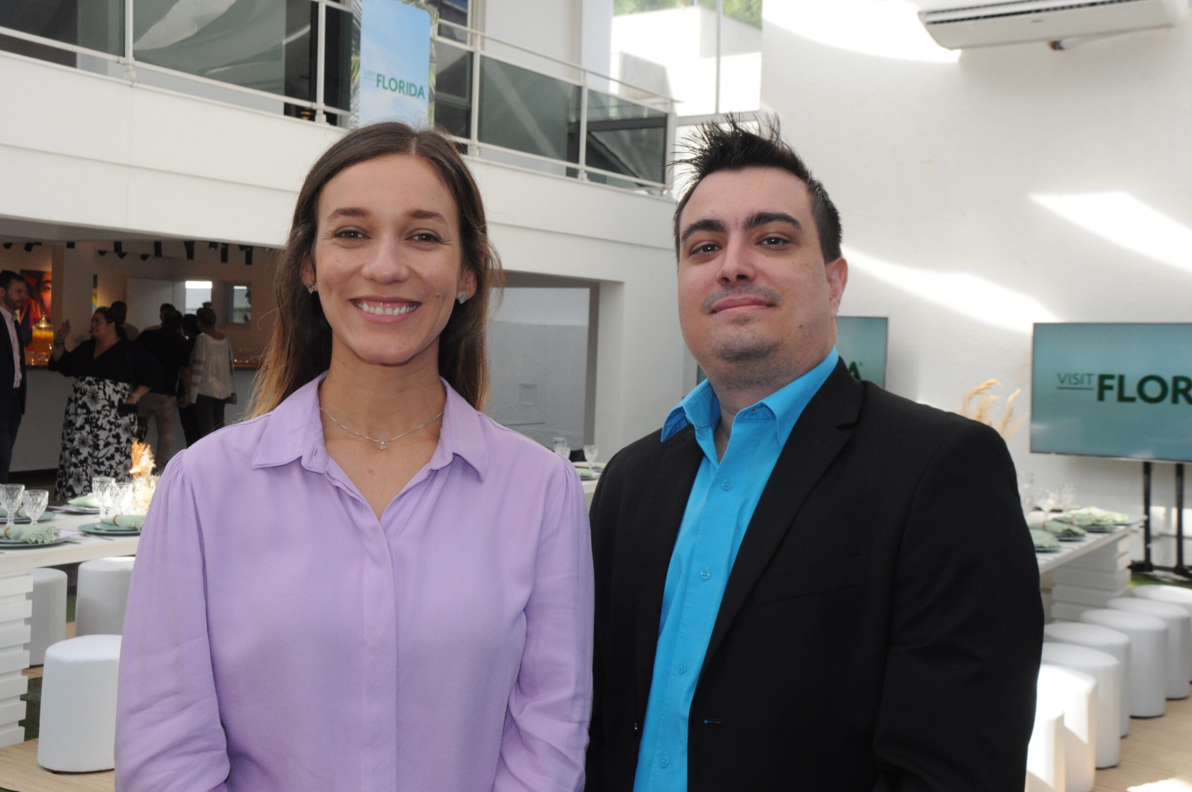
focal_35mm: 42
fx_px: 1389
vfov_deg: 31.8
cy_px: 396
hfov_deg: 46.5
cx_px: 596
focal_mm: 28
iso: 800
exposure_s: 1/200
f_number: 11
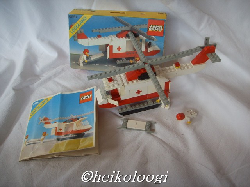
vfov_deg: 36.8
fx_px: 282
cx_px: 125
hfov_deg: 47.9
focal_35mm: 39
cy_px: 94
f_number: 3.5
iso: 60
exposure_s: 1/90
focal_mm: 6.6
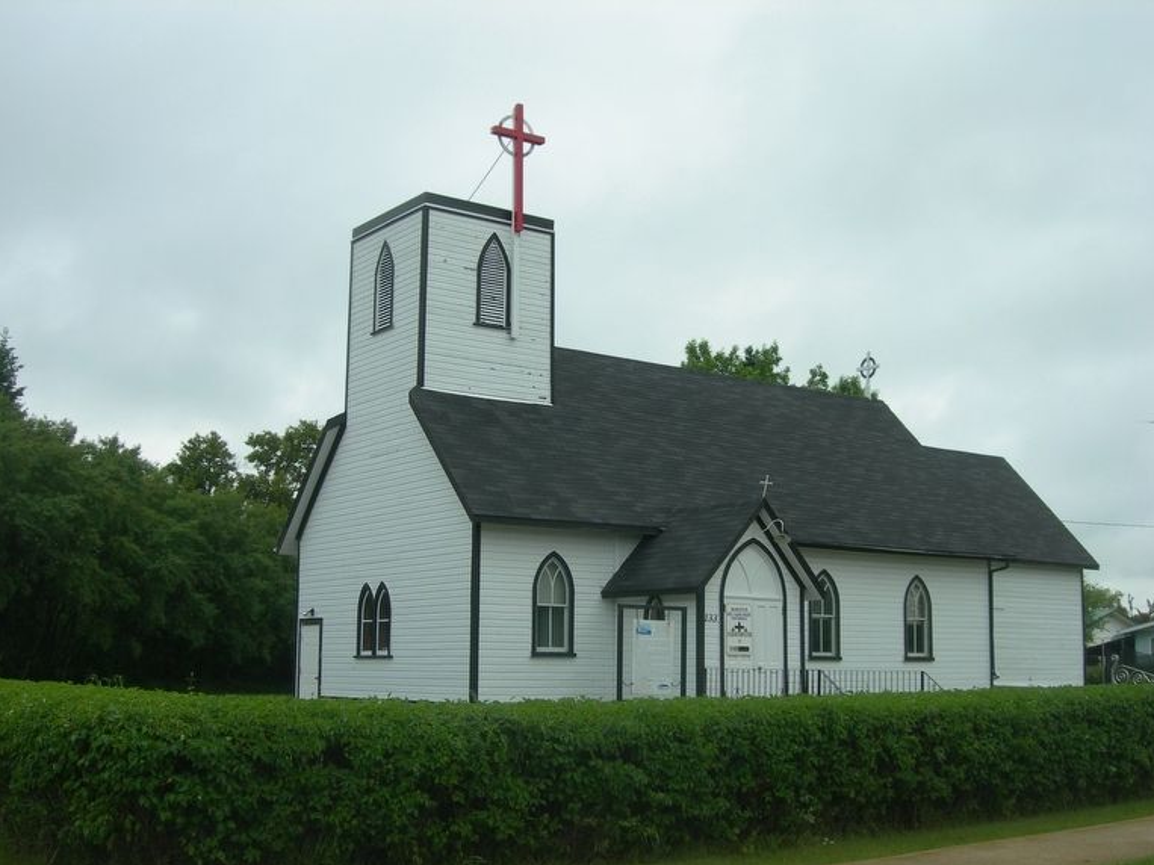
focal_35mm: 43
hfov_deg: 43.9
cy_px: 452
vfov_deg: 33.6
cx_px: 578
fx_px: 1433
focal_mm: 8.5
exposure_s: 1/157
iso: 50
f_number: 4.9
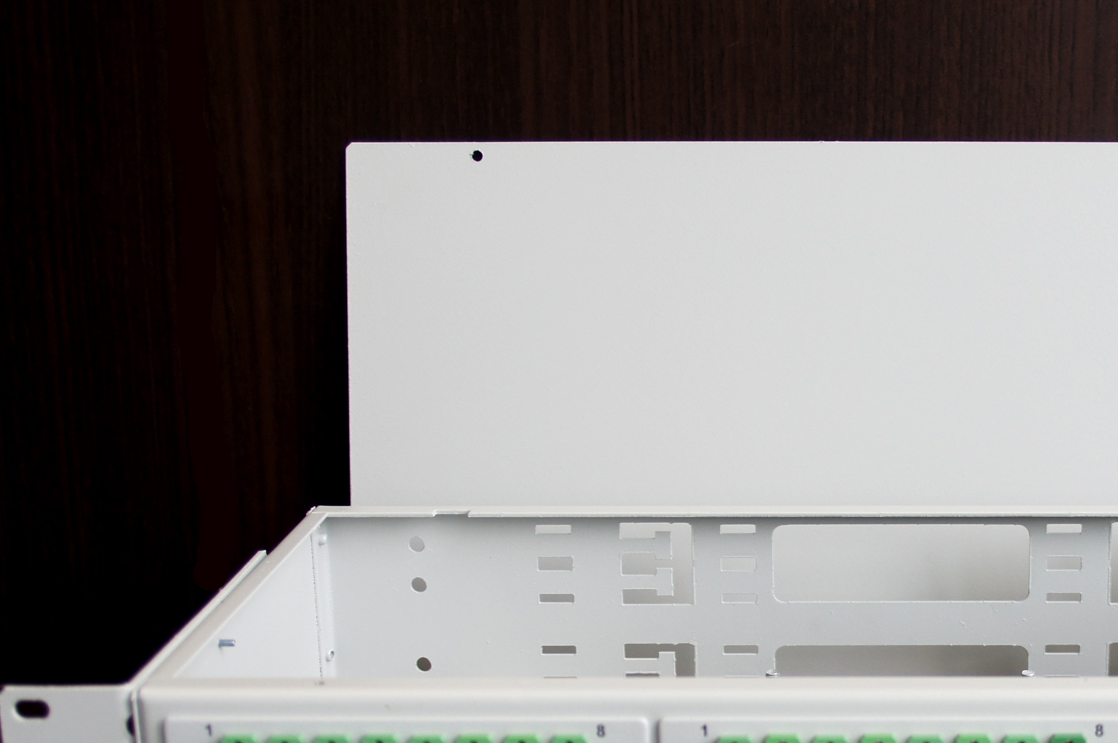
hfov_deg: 26.7
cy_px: 638
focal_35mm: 74
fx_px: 2295
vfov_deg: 18.1
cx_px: 931
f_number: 4
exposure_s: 1/50
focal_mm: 26
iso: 200
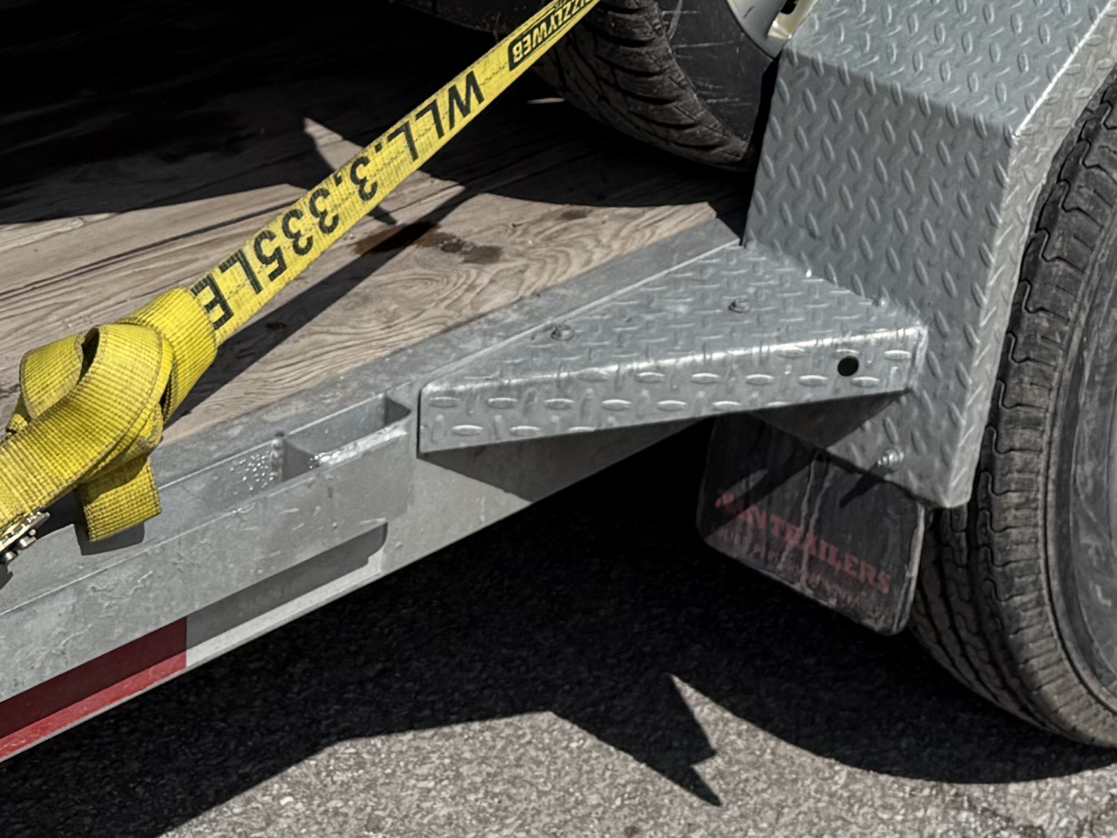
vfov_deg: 15.5
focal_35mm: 84
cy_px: -584
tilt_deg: -6.1
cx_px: 1105
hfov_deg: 22.4
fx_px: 2711
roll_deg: -2.8
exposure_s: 1/14286
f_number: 1.78
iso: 80
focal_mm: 6.76
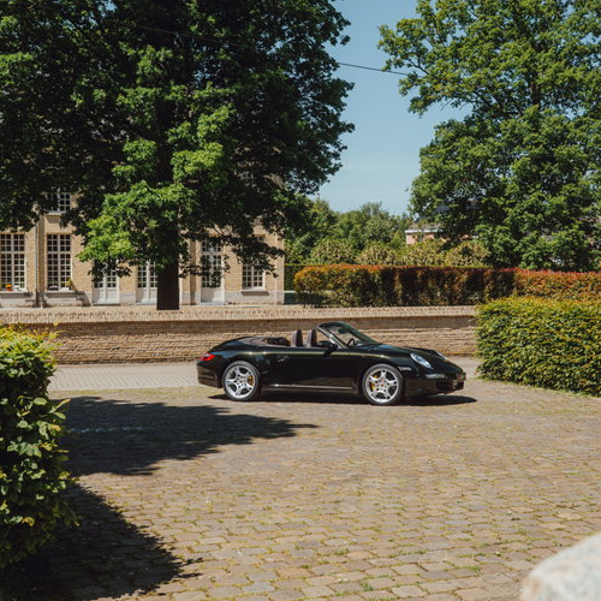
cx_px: 340
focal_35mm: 47
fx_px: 923
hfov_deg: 36.0
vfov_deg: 36.1
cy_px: 301
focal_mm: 36
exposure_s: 1/125
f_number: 5.6
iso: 100
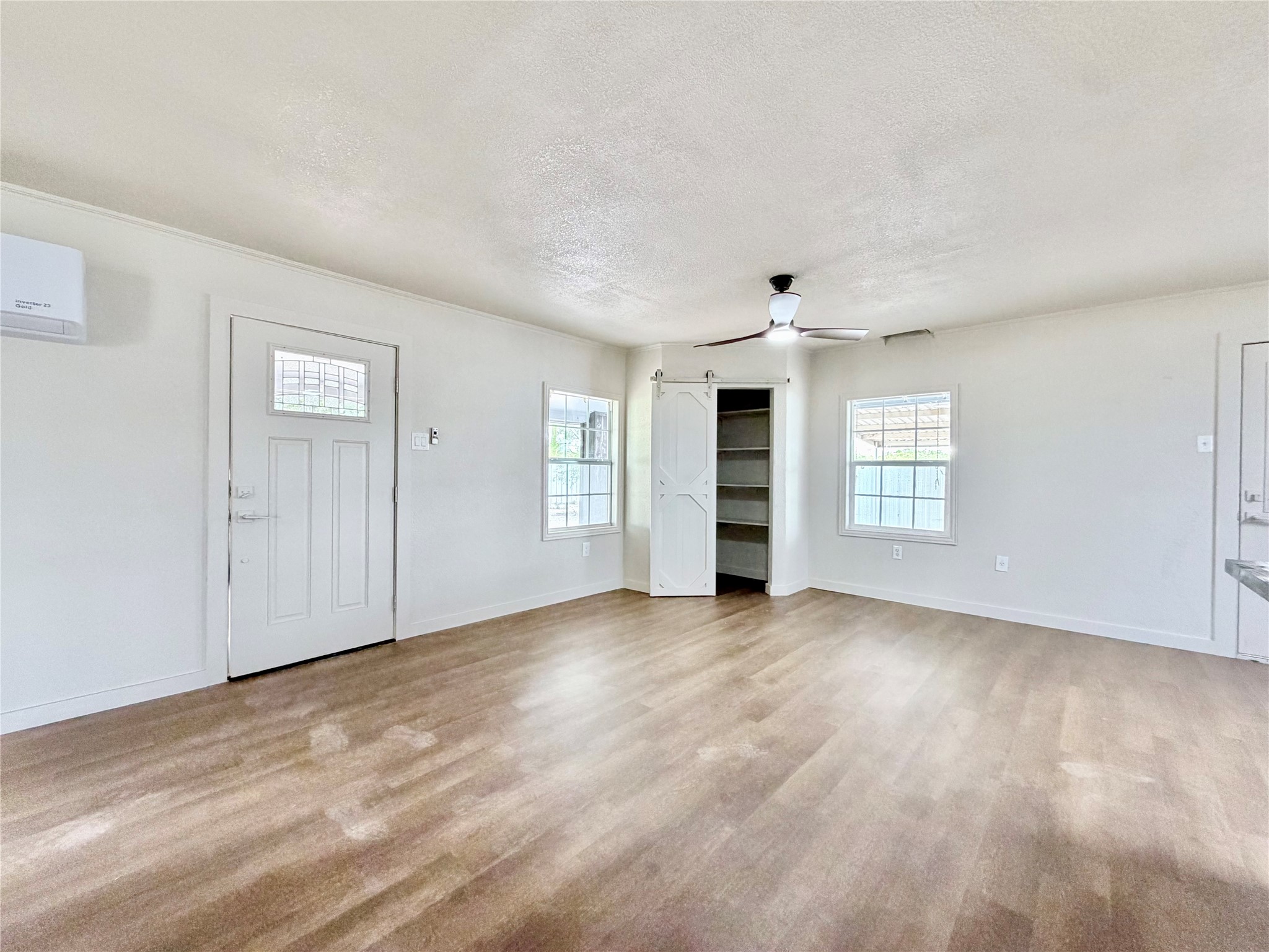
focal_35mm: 14
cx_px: 634
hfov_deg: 102.1
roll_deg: +0.1
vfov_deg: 85.7
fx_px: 513
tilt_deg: -0.1
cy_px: 476
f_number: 2.2
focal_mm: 2.22
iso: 400
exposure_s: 1/60
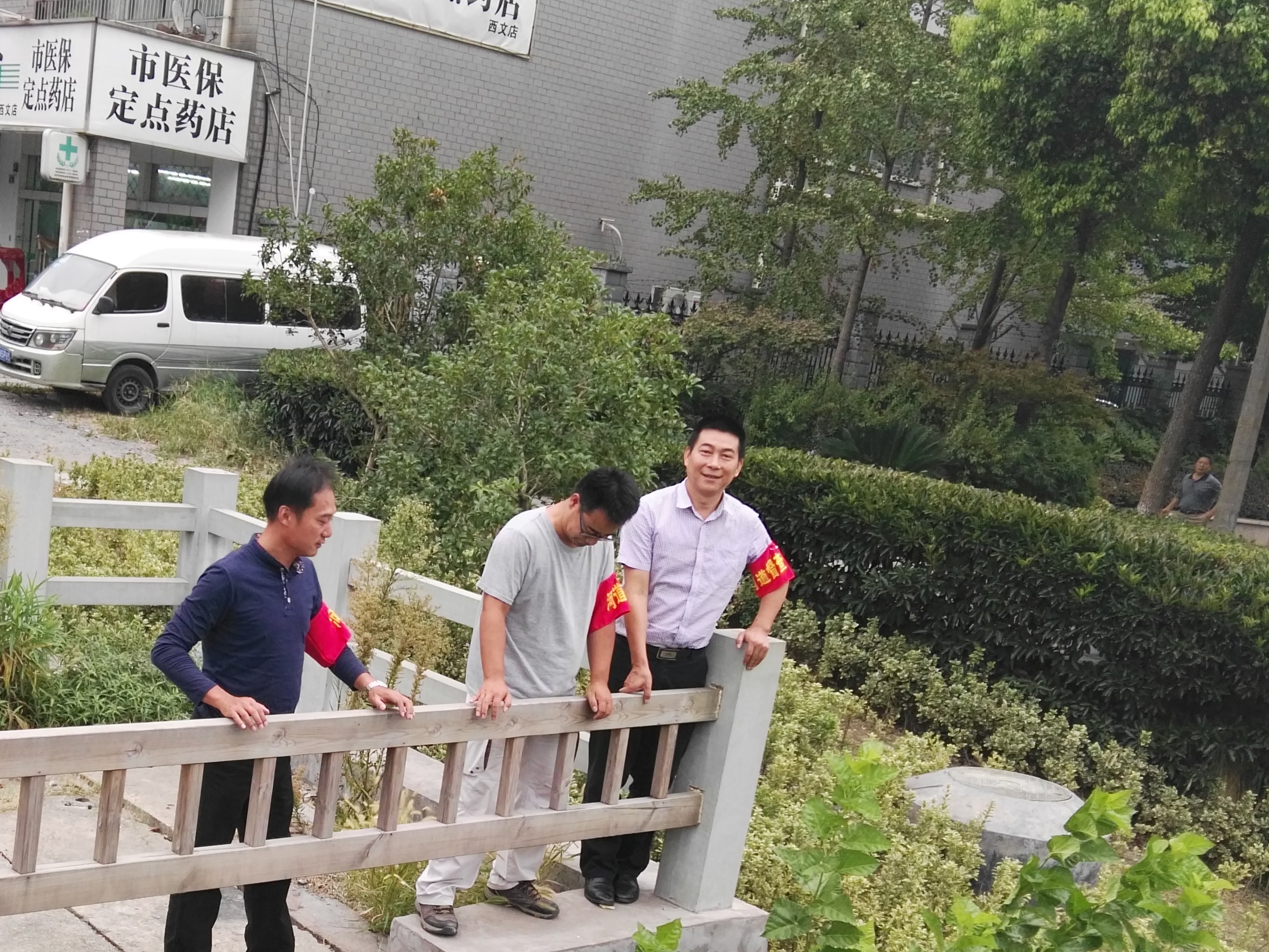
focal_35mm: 48
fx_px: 1760
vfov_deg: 29.7
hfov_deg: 39.0
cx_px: 372
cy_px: 730
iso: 64
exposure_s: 1/144
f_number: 2
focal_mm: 2.96
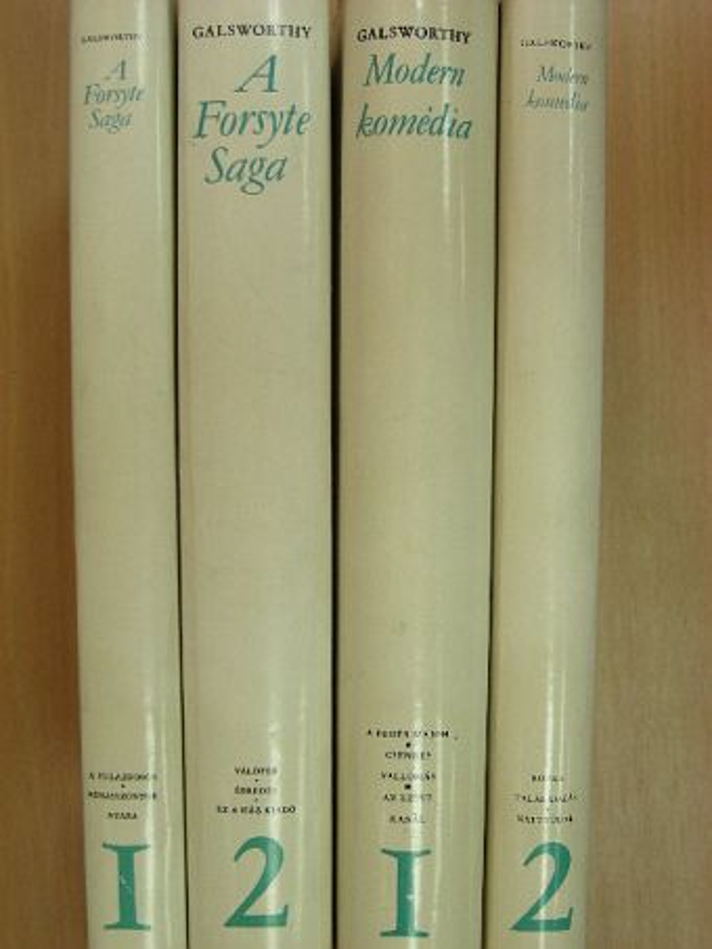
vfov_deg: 33.2
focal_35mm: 58
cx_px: 356
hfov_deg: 25.2
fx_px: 1590
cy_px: 474
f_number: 3.5
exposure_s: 1/30
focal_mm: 9.7
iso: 130
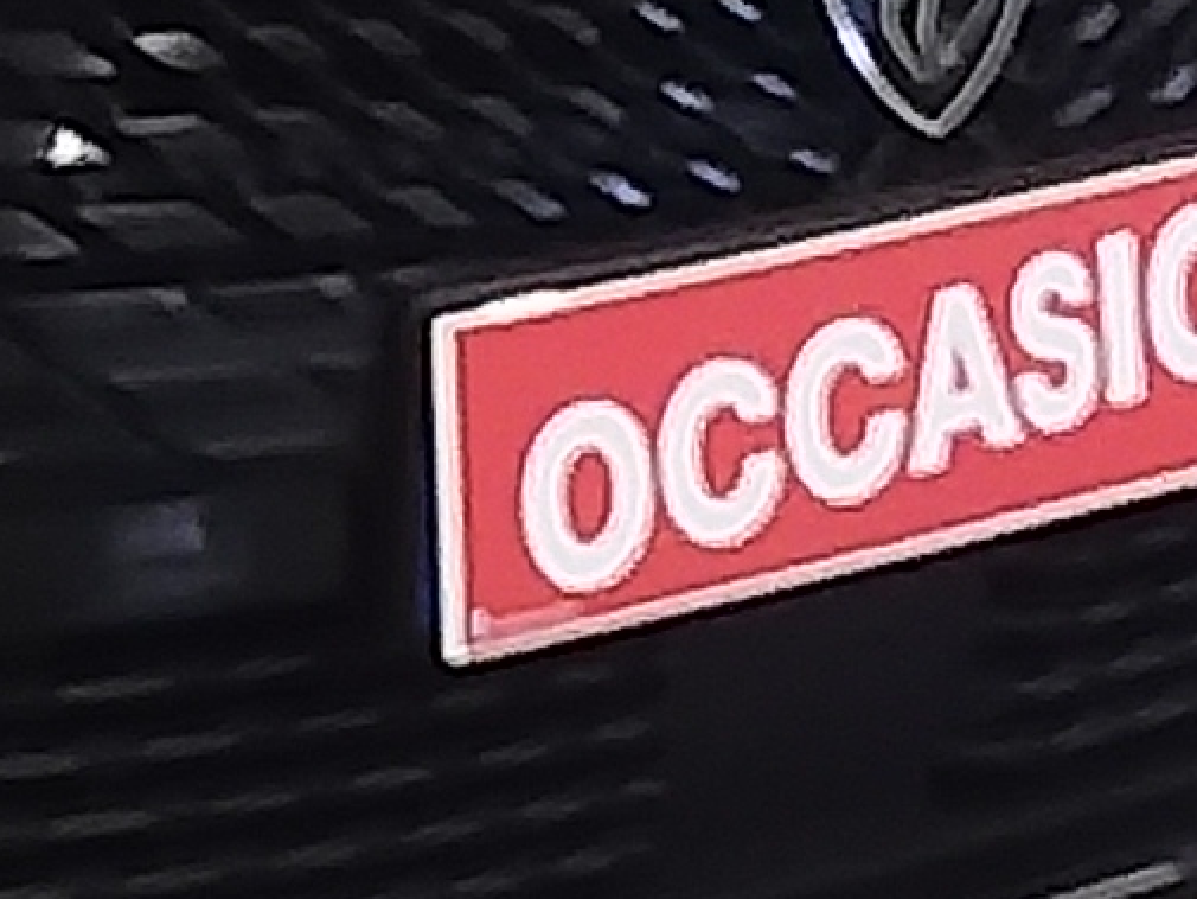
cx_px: -1773
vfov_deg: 7.9
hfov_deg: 9.6
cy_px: -842
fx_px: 6260
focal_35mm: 181
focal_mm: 2.91
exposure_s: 1/33
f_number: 1.9
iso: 125
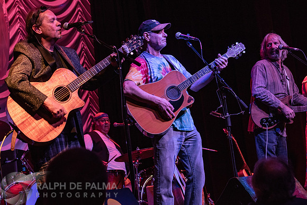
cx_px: 144
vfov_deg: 14.3
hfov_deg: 21.3
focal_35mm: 96
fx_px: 816
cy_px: 96
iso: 1600
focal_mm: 90
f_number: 5.6
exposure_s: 1/160
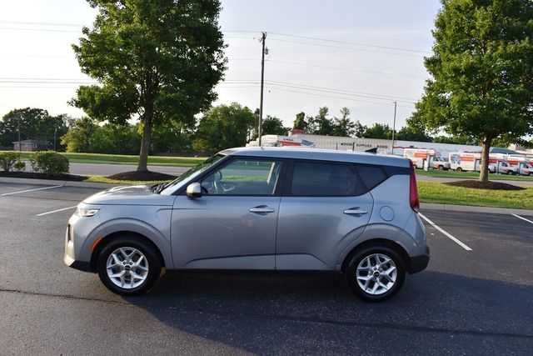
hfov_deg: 67.4
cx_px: 266
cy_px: 178
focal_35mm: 27
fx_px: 400
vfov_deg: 48.0
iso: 200
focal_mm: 18
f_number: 7.1
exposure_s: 1/250
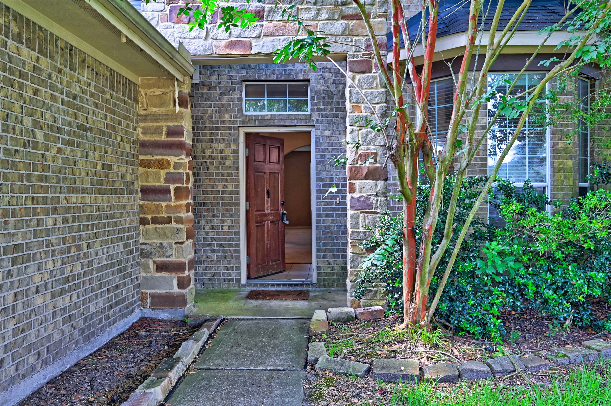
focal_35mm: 30
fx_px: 509
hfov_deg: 62.0
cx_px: 306
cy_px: 203
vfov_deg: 43.5
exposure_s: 1/15
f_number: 8
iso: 400
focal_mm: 30
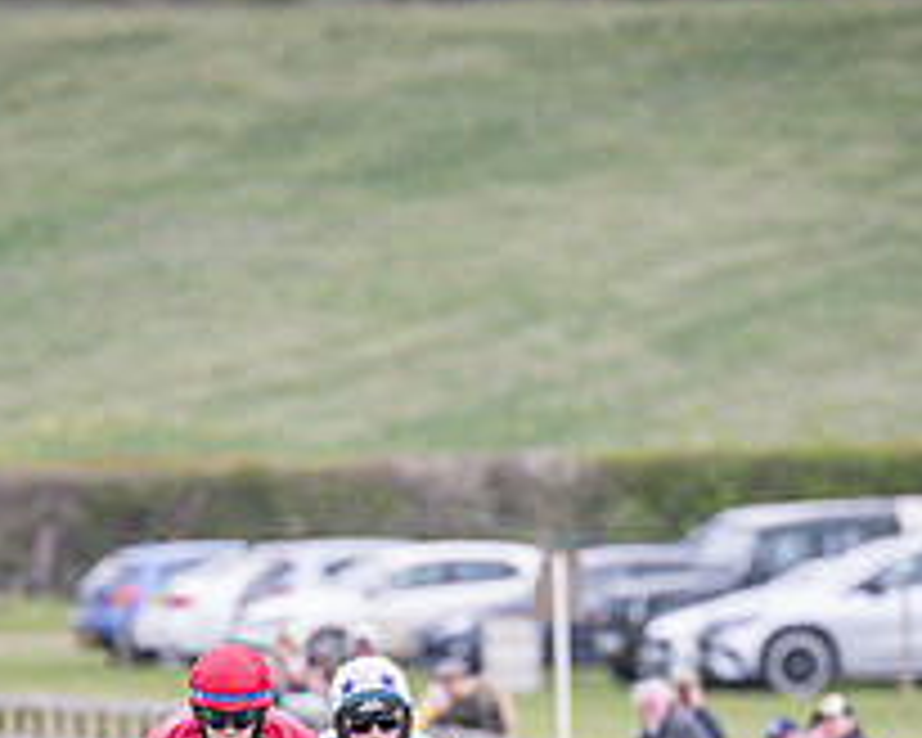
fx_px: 31408
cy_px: 1297
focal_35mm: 1151
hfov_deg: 1.7
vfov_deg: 1.3
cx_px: 188
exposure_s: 1/1600
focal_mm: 190
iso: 800
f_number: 2.8
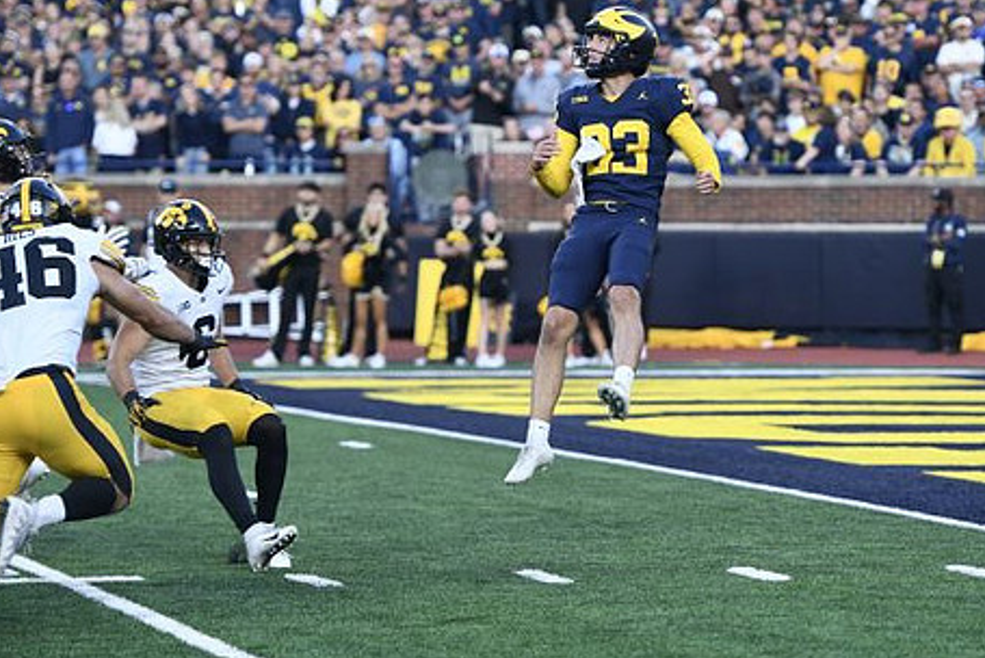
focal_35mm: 214
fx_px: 5859
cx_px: 617
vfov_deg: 6.4
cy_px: 293
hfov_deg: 9.6
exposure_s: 1/1000
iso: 800
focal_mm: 140
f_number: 2.8
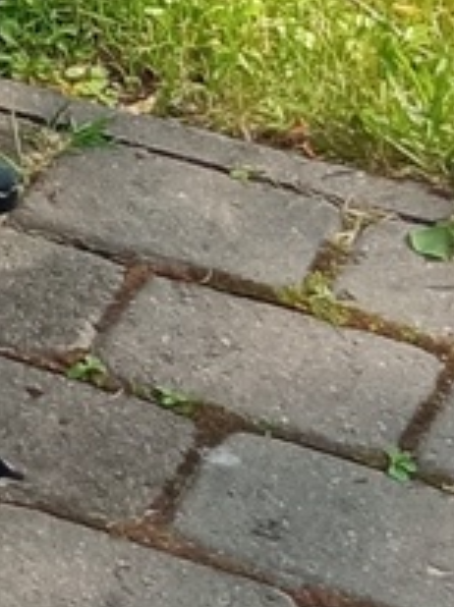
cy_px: -159
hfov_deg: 6.6
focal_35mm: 210
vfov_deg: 9.3
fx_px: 3680
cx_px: -784
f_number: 2.2
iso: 119
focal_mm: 3.79
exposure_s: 1/210
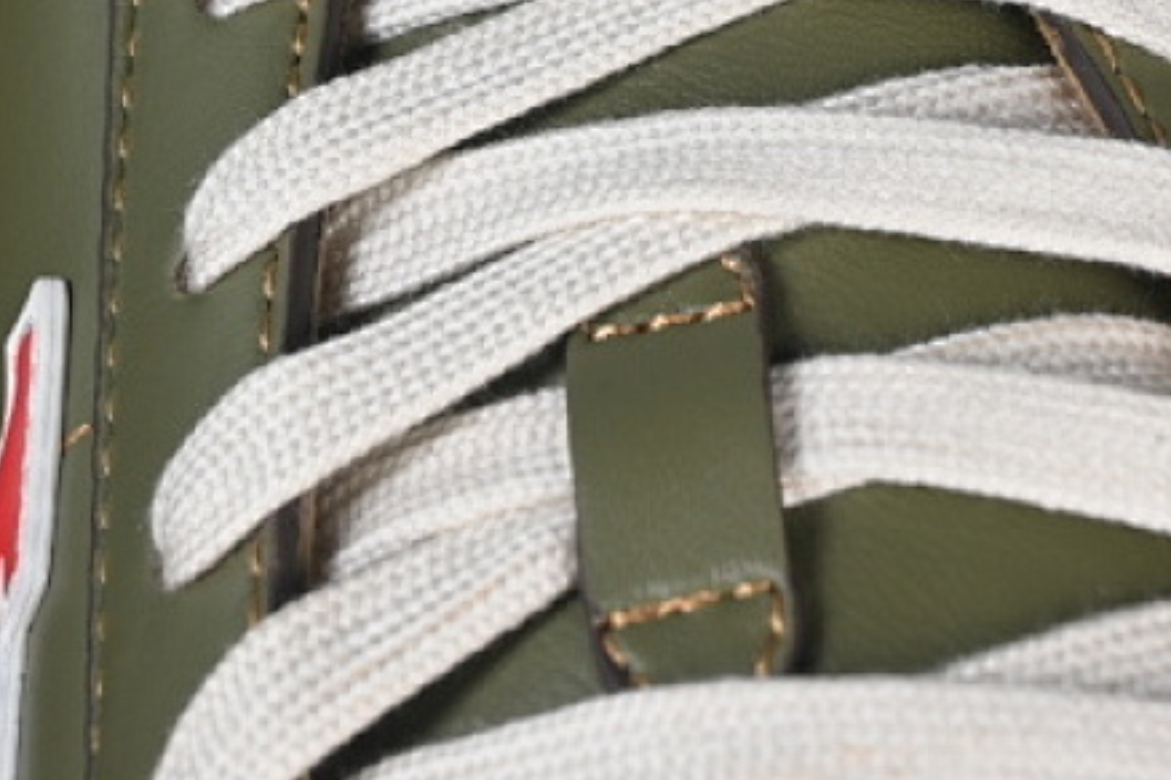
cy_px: -155
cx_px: 628
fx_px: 6017
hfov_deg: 11.1
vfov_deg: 7.4
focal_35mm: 185
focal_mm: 50
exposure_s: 1/60
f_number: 6.3
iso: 160
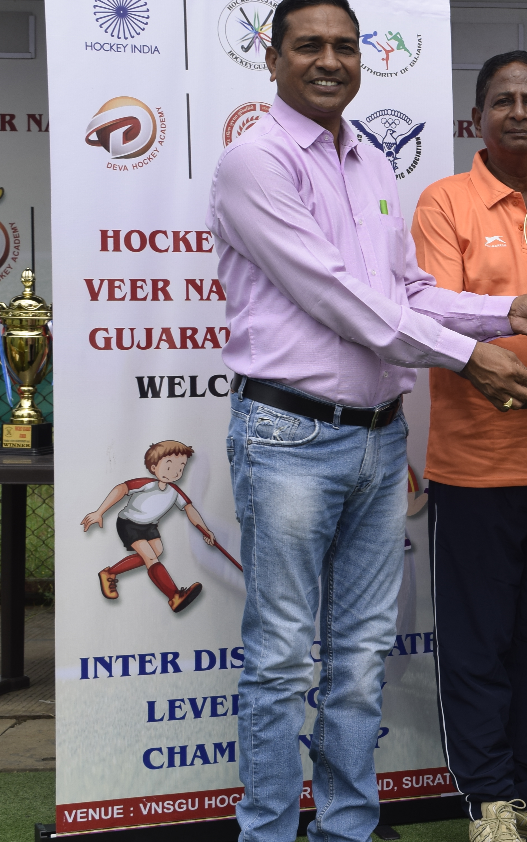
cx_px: 746
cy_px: 372
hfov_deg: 13.9
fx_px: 2045
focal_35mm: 89
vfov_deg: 23.3
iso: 100
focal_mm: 29
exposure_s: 1/250
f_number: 8
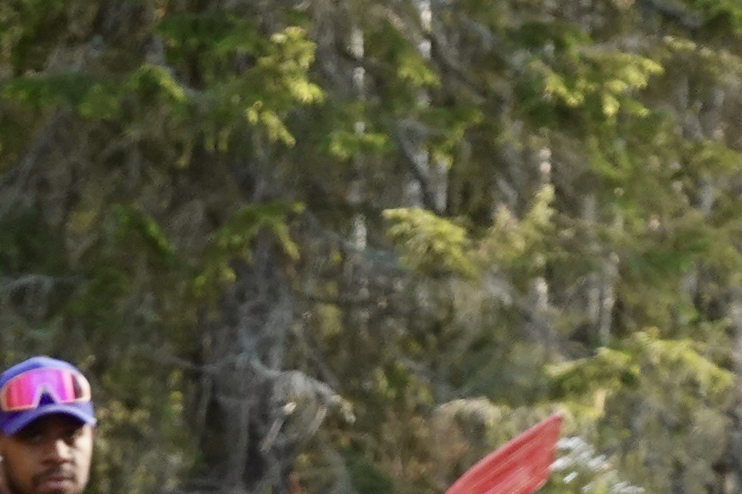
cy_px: 789
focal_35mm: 595
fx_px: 12263
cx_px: 407
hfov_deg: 3.5
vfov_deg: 2.3
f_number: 4.5
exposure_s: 1/160
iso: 320
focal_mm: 49.7
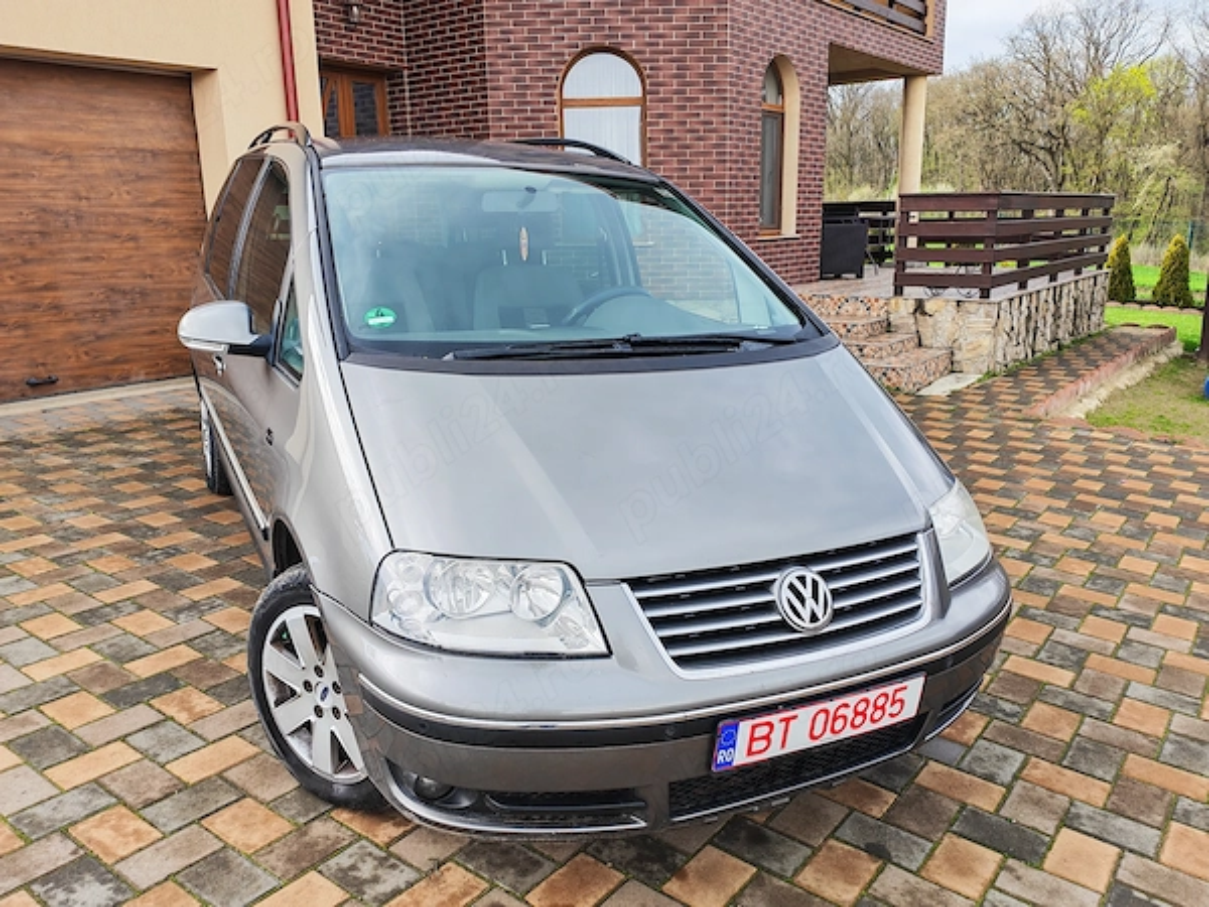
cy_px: 454
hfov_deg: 63.4
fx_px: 978
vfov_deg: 49.7
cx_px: 604
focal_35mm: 28
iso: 100
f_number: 1.9
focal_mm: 6.12
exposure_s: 1/100
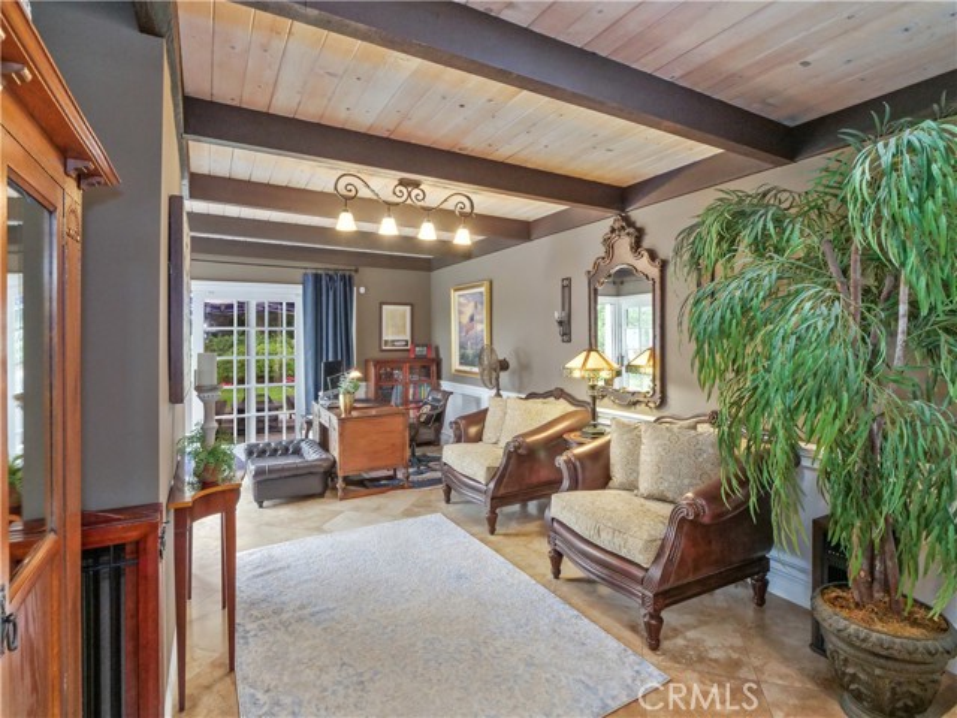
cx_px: 478
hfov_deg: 94.5
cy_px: 359
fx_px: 442
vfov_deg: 78.1
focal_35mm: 16
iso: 1600
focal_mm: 8
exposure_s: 1/8
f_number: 8
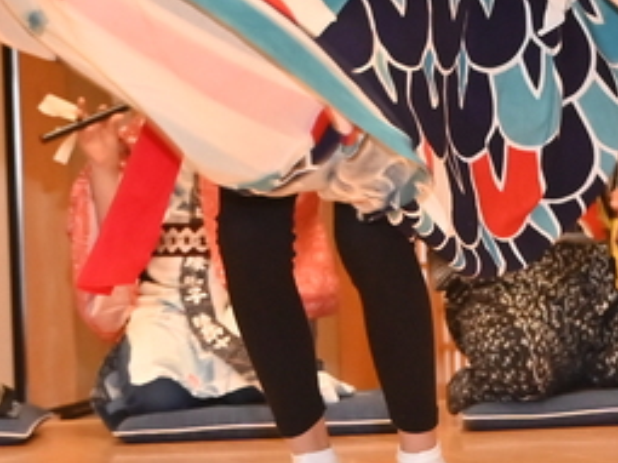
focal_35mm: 204
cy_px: -48
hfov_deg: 9.7
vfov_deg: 7.2
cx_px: 490
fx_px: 3640
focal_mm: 36
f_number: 5
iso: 1000
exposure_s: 1/200
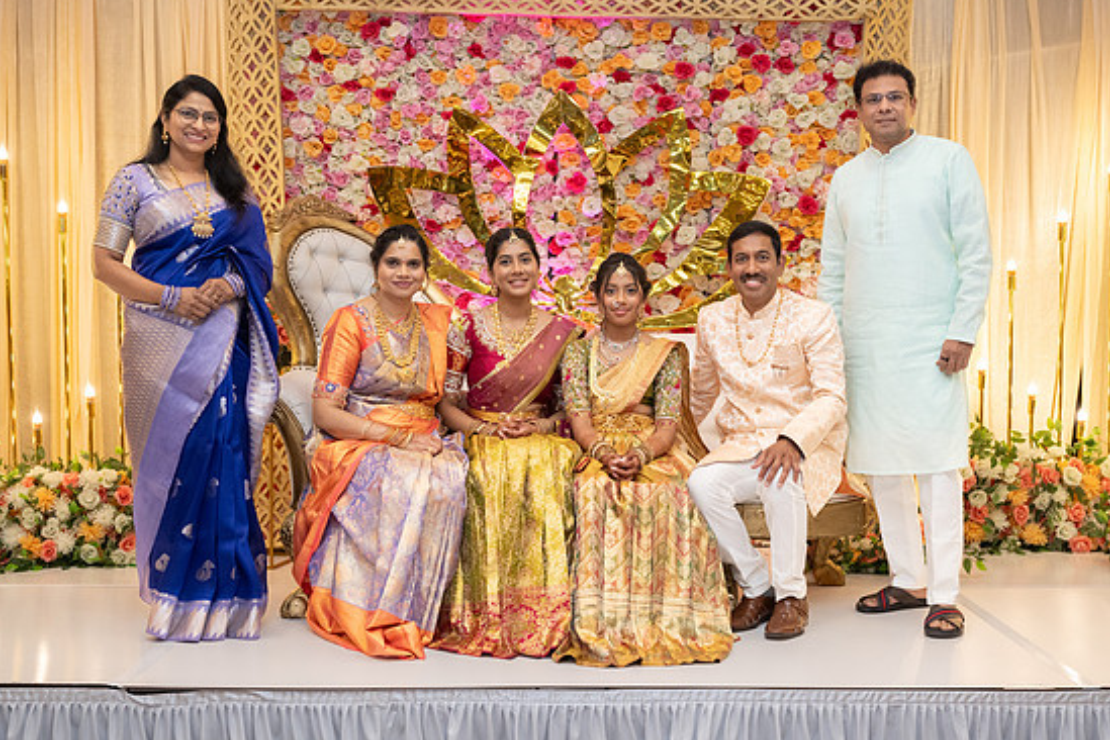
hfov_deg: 45.4
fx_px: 1326
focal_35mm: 43
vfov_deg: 31.2
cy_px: 377
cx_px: 564
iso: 1600
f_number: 4.5
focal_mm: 40
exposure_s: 1/160
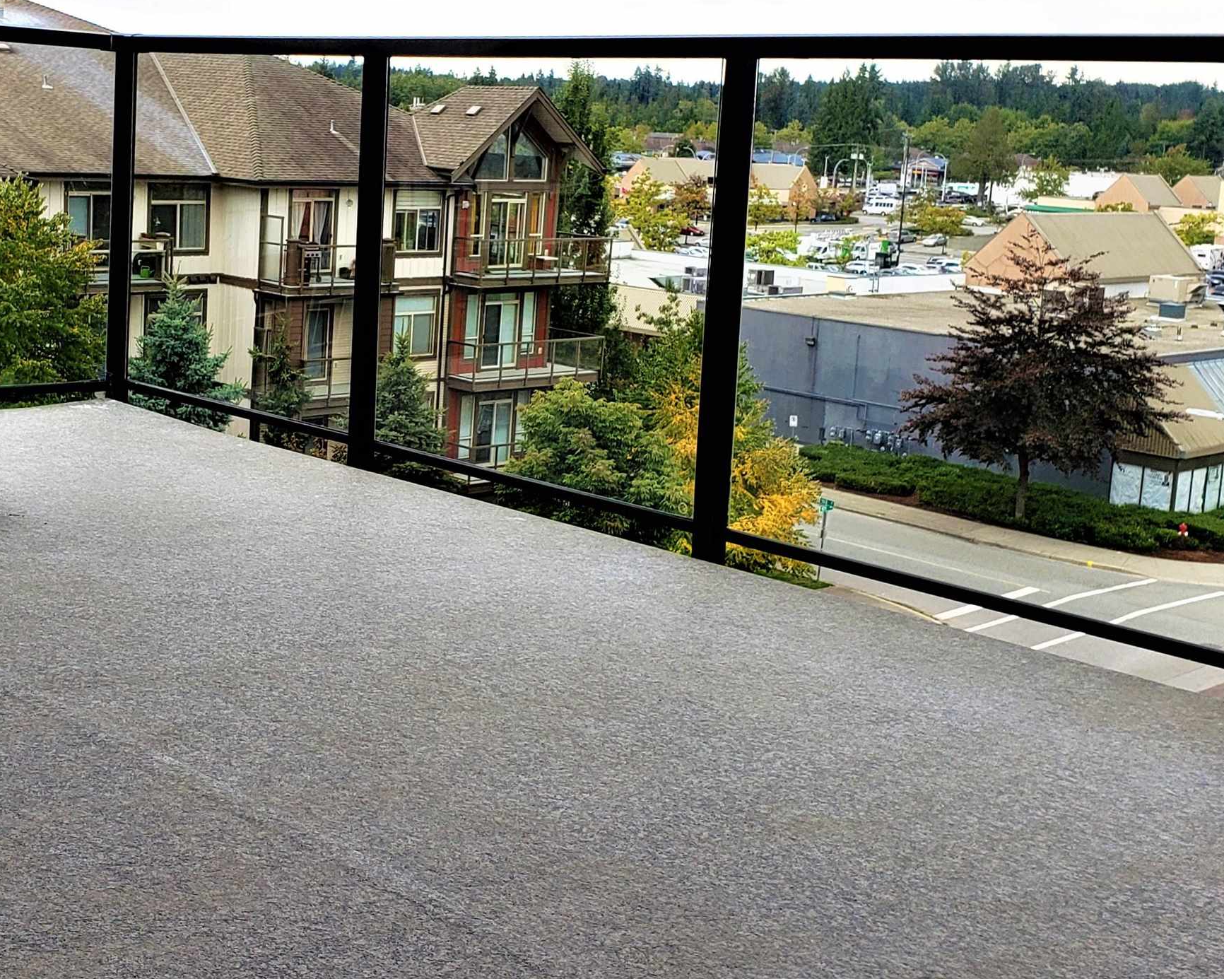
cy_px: 369
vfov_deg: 33.3
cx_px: 392
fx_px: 1630
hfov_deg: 40.6
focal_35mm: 45
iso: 50
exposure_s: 1/492
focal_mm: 4.3
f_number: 2.4
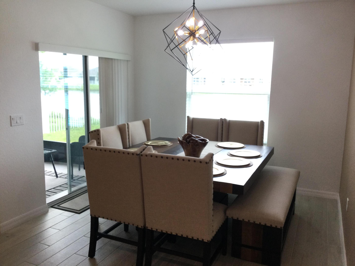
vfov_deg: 45.4
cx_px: 178
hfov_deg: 58.4
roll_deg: -1.7
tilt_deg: -9.7
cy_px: 133
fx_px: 318
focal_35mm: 31
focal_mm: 3.3
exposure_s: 1/30
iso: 25
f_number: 2.4
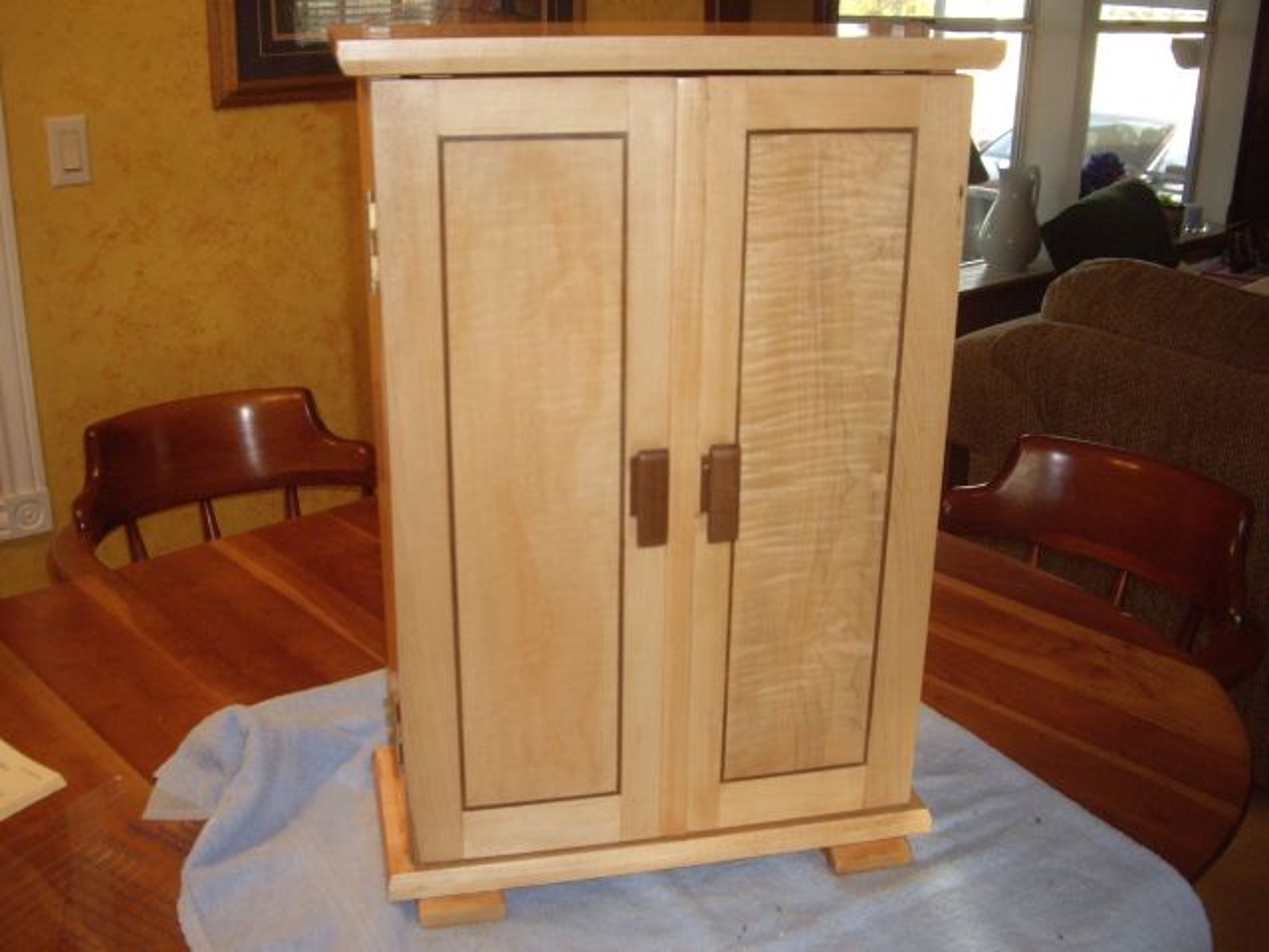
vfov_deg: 37.7
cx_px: 634
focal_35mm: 38
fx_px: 1393
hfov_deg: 49.0
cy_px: 476
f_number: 2.8
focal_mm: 7.9
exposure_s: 1/40
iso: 200
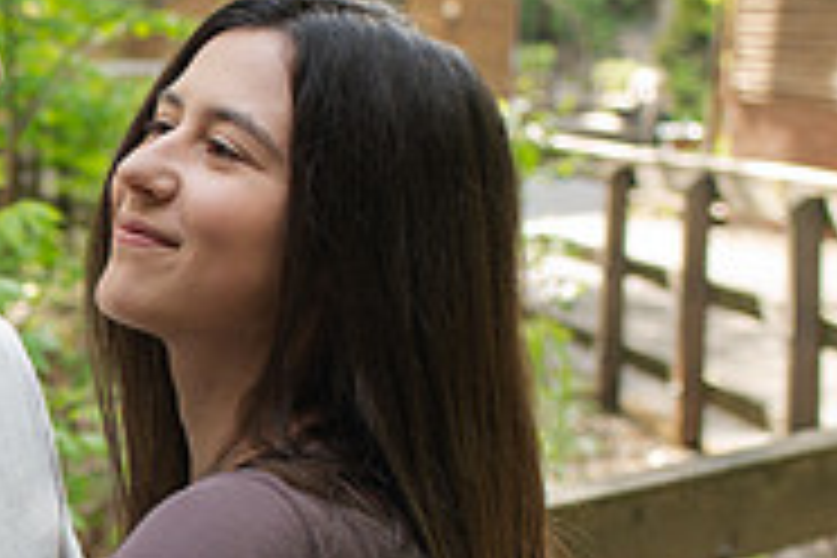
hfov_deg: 15.1
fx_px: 2999
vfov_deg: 10.5
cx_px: -280
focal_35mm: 129
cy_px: 555
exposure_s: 1/400
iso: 450
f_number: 3.5
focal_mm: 35
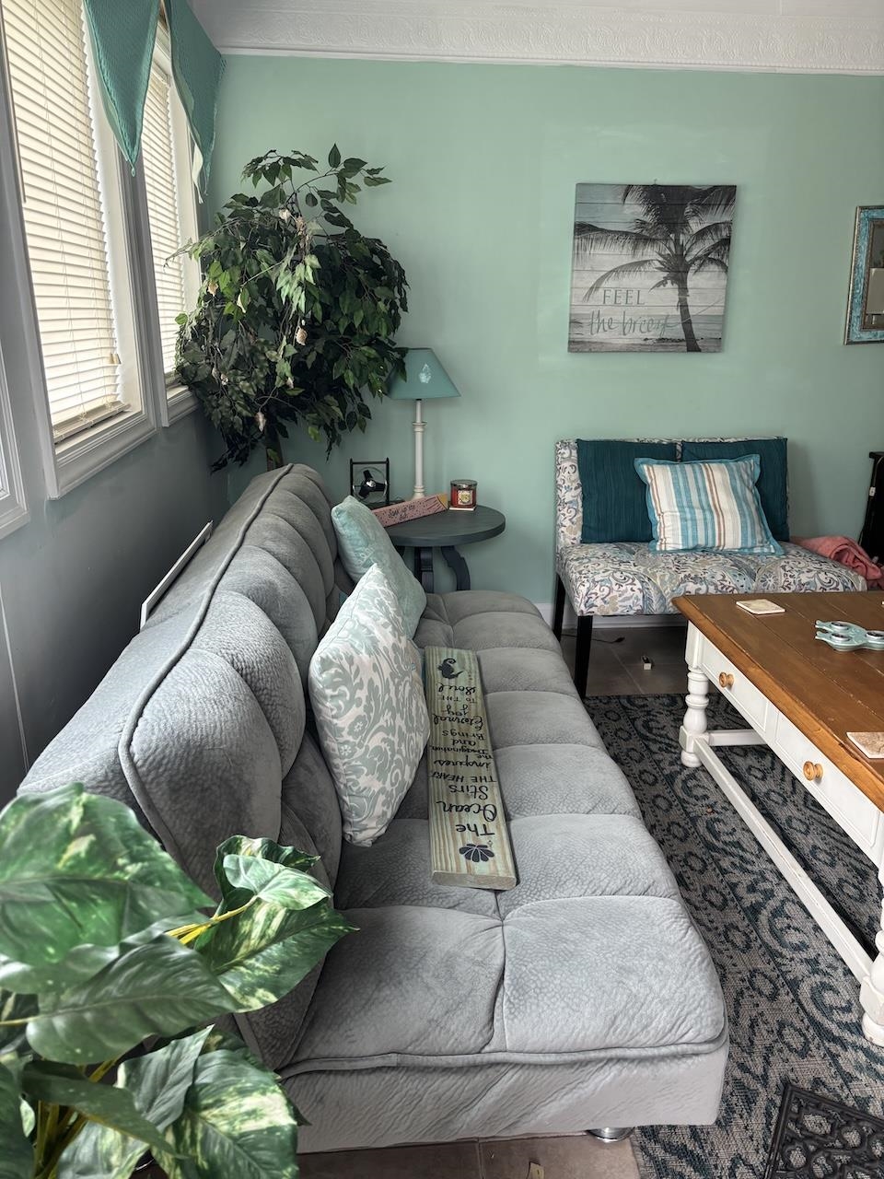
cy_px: 590
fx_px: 885
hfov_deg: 53.1
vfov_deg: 67.3
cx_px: 442
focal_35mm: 26
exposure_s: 1/121
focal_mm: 5.96
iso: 125
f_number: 1.6
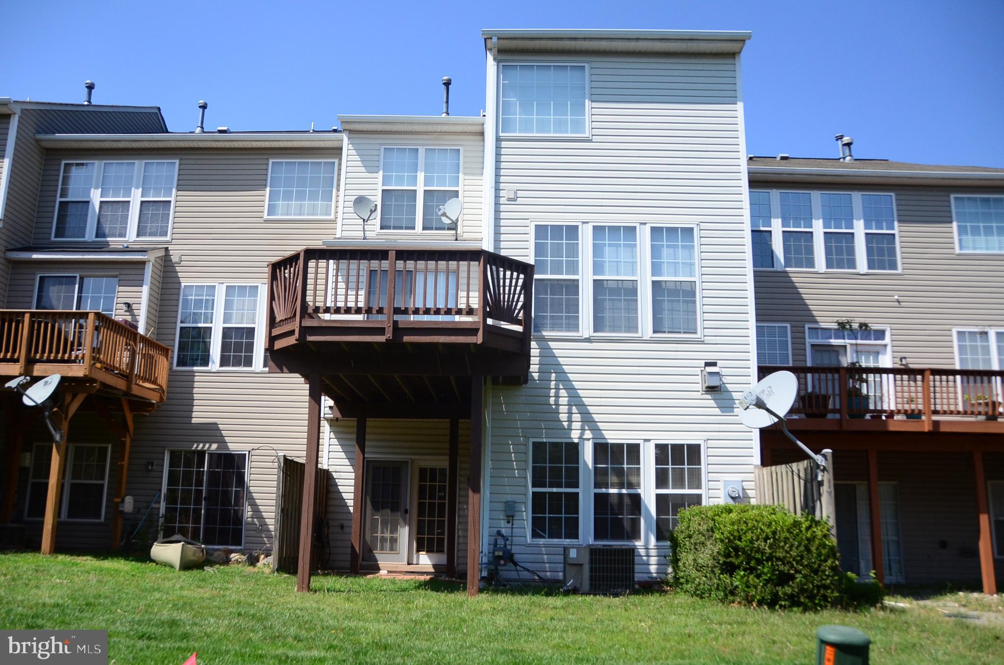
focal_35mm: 30
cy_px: 332
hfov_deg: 62.0
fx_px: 835
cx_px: 502
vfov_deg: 43.4
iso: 800
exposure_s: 1/8000
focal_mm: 20
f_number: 3.5
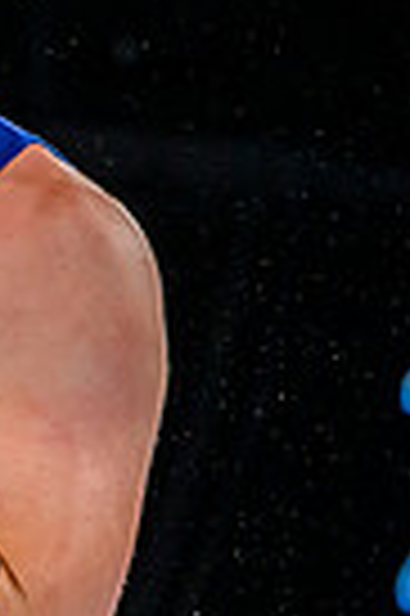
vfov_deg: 5.9
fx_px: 6011
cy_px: 268
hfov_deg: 3.9
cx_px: -521
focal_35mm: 351
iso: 2500
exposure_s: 1/1600
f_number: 3.5
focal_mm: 70
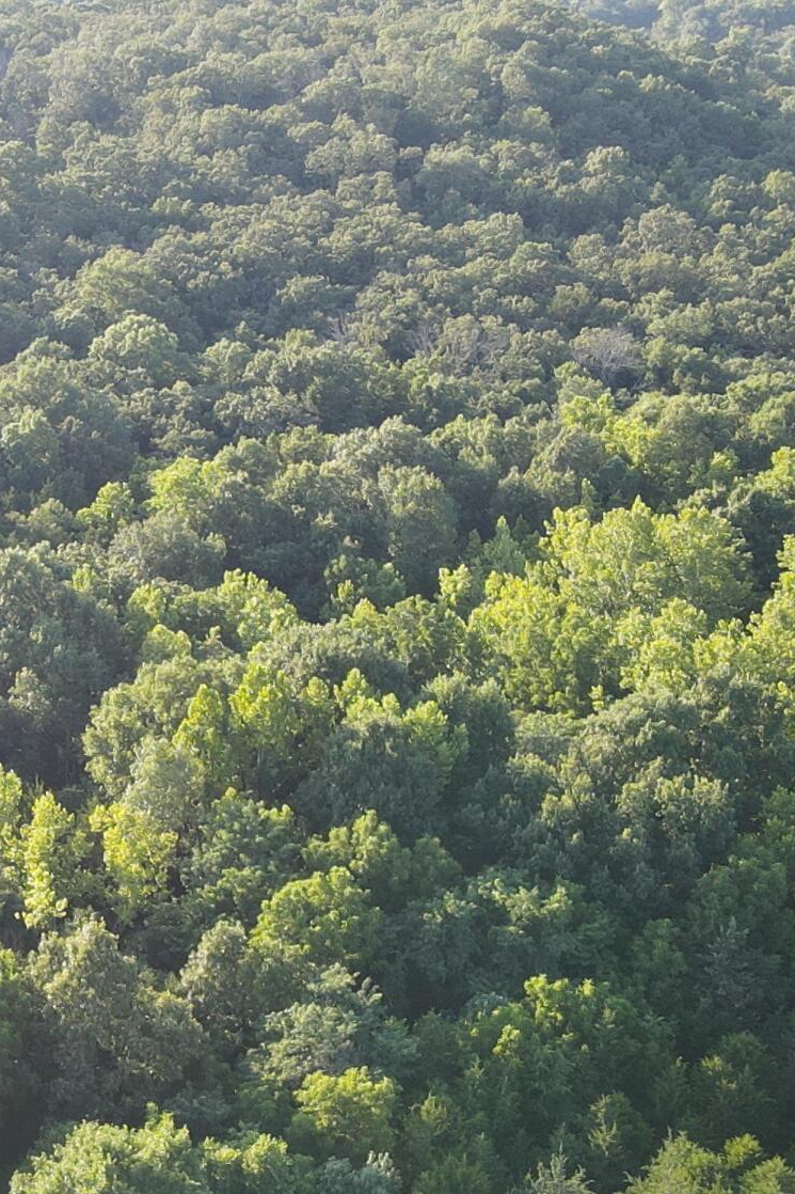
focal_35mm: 67
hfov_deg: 19.5
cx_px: -53
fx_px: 2220
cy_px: 757
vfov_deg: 29.9
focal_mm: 4.5
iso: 100
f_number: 2.8
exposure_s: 1/100
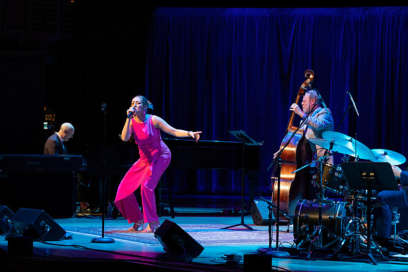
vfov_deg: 11.9
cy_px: 129
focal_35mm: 115
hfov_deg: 17.7
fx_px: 1308
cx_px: 175
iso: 5000
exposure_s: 1/250
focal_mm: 100
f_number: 5.6
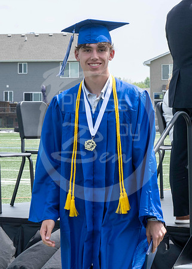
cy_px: 95
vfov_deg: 10.7
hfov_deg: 7.6
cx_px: 39
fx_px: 1434
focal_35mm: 188
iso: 200
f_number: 13
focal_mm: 70
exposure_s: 1/250
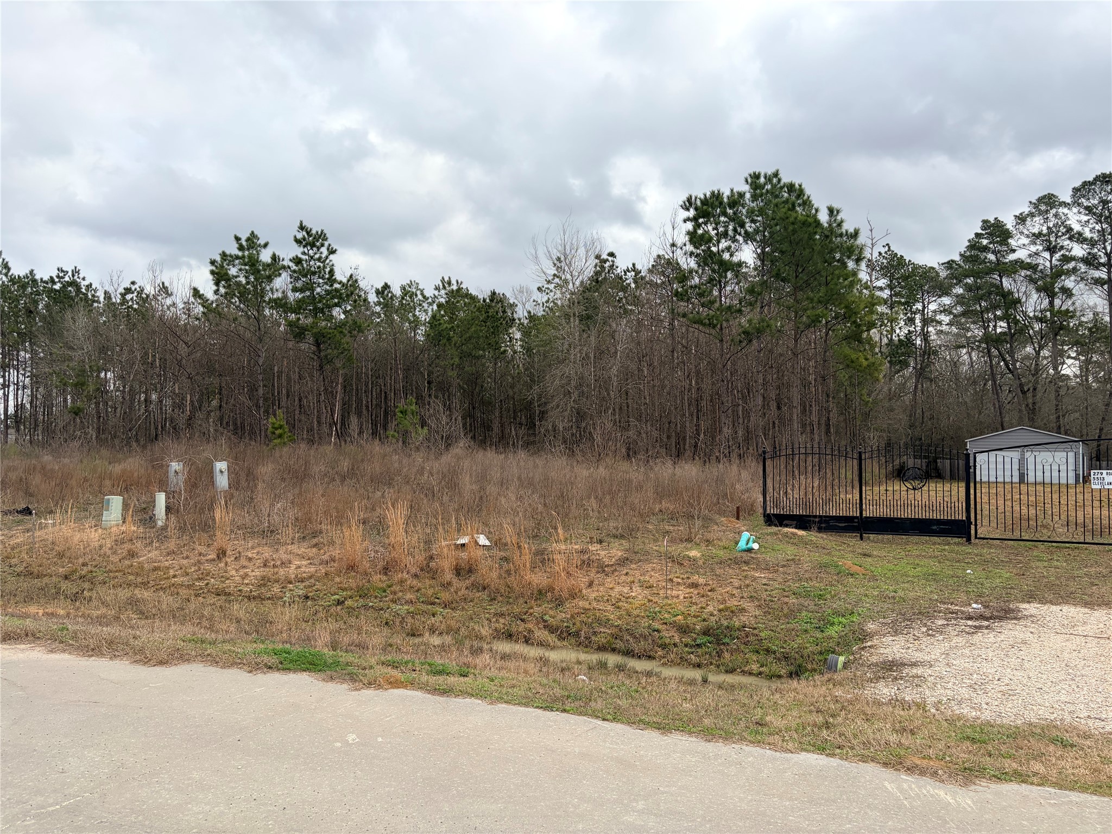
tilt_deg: +2.7
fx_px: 835
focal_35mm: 26
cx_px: 556
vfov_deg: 53.1
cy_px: 417
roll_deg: +0.3
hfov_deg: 67.3
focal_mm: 5.96
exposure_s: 1/2865
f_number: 1.6
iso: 50
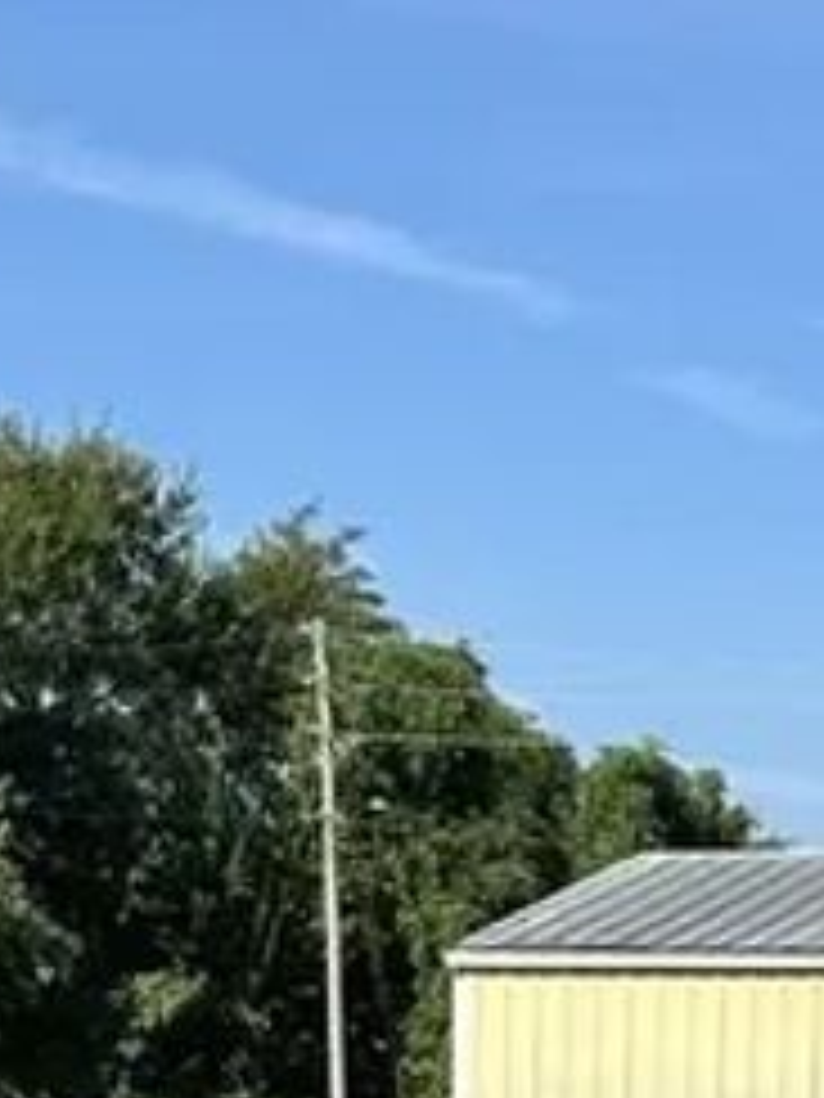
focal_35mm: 134
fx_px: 4253
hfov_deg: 11.0
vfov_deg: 13.7
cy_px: 1699
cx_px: 792
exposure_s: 1/3861
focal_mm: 6.86
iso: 80
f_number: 1.78
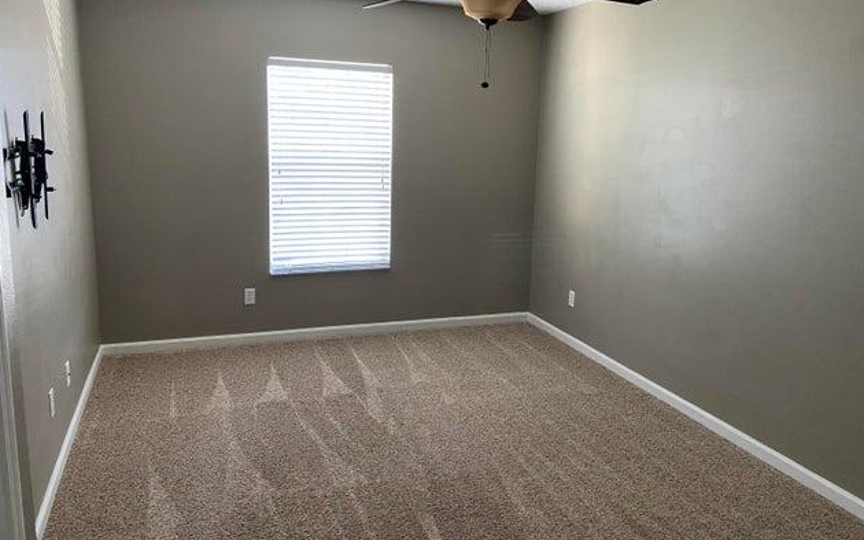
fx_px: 659
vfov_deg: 44.5
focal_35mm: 28
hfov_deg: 66.5
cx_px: 432
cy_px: 258
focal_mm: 4.25
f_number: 1.8
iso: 320
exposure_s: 1/60
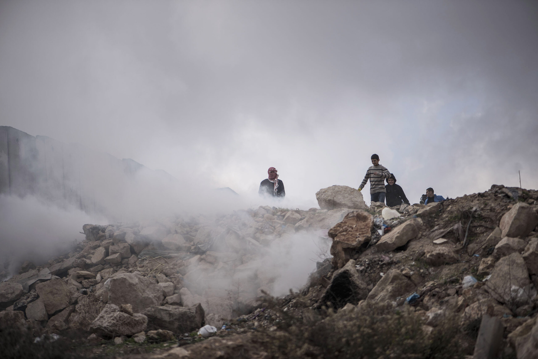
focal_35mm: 105
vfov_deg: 13.0
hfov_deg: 19.5
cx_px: 269
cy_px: 180
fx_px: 1569
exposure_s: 1/2000
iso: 64
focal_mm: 105
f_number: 2.8
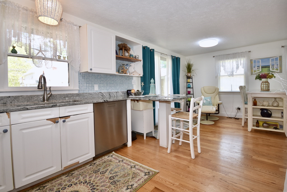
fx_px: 120
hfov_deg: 100.4
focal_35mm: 15
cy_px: 96
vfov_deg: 77.4
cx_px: 144
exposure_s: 1/60
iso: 200
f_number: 4
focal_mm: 10
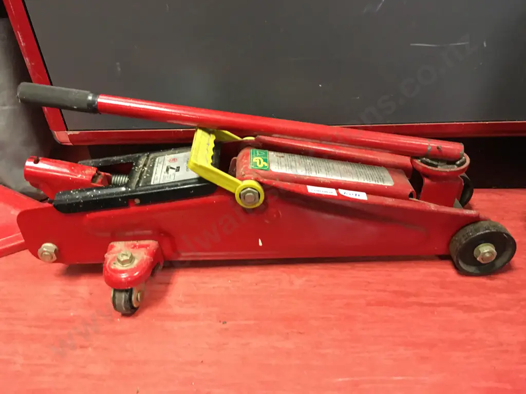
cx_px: 263
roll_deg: +3.0
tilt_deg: -32.5
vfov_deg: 48.2
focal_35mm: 29
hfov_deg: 61.7
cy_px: 197
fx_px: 441
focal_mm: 4.15
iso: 160
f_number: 2.2
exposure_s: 1/8
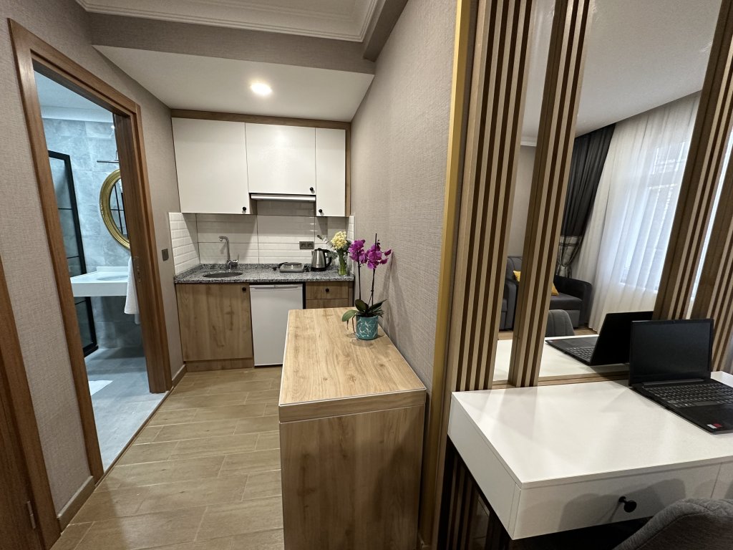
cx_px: 366
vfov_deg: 85.7
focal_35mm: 14
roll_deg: -1.4
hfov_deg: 102.1
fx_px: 296
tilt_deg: -11.1
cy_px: 275
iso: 320
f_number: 2.2
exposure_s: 1/50
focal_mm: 2.22
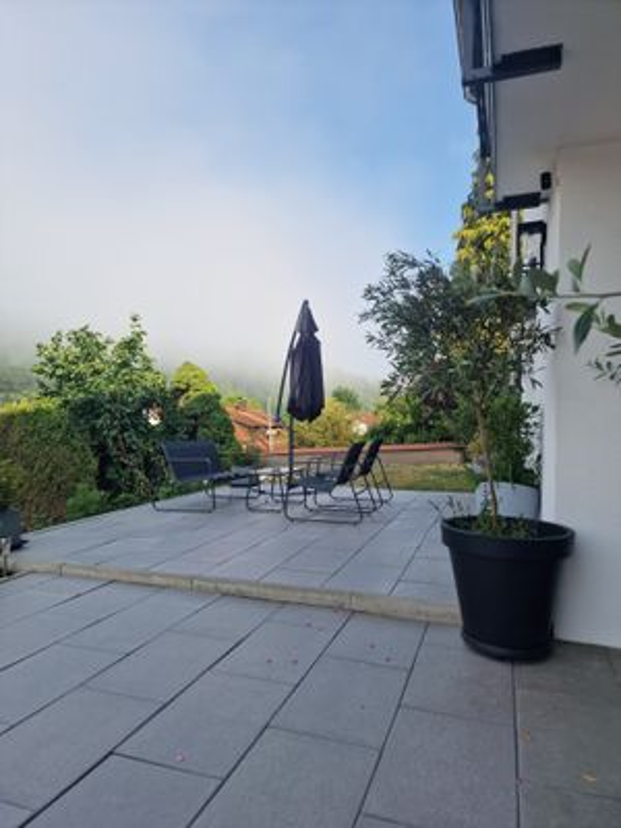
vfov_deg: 73.9
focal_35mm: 23
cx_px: 310
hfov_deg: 58.9
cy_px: 414
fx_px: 550
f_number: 1.8
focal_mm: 6.4
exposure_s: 1/630
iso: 50
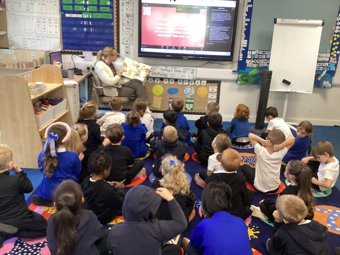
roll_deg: -3.0
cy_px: 128
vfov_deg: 45.4
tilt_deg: -18.1
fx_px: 304
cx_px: 170
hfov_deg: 58.4
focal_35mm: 31
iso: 200
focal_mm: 3.3
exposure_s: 1/50
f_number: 2.4
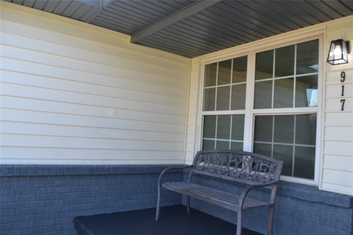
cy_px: 118
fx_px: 265
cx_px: 176
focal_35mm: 27
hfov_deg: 67.4
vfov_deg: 47.9
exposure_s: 1/125
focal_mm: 18
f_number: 5.6
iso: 320
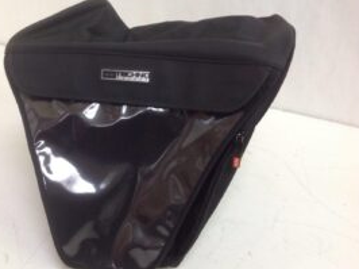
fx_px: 477
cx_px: 132
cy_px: 122
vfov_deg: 31.5
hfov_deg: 40.9
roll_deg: +0.9
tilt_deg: -26.0
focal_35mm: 46
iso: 100
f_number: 2.4
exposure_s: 1/15
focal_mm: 4.28
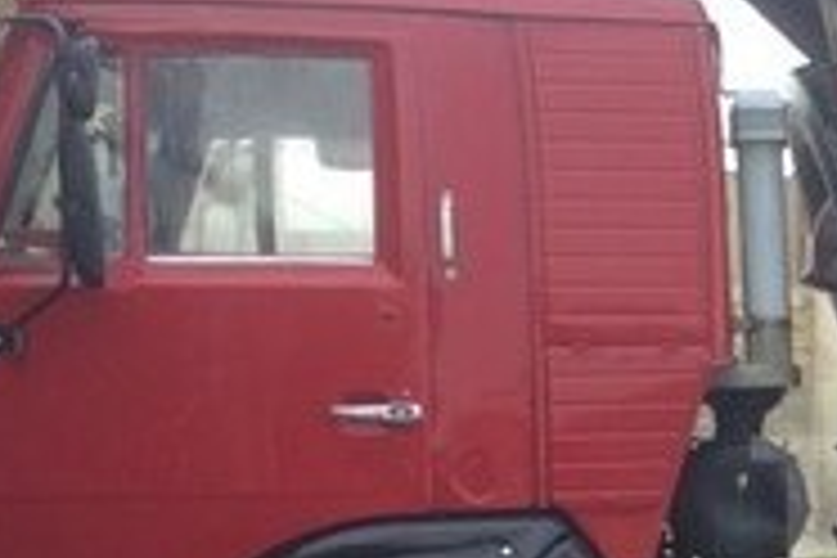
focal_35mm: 107
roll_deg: +0.7
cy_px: 502
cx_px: 1210
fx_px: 2488
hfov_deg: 17.4
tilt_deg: -4.5
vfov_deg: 12.7
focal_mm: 4.15
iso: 32
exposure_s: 1/50
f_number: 2.2
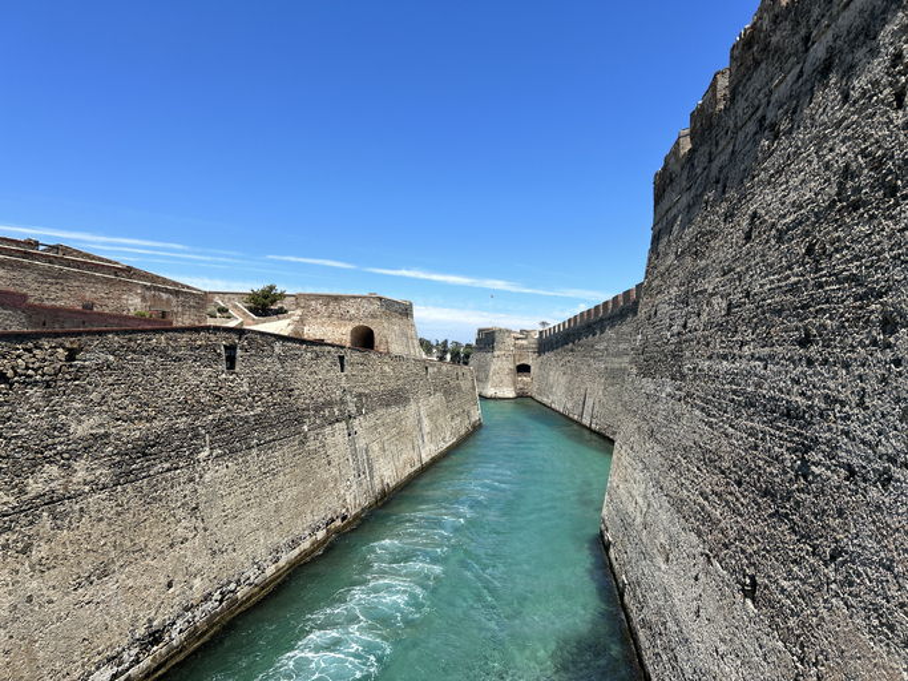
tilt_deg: +3.3
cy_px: 340
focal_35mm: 26
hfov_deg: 67.3
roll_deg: +0.2
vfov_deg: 53.0
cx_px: 454
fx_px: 682
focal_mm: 5.7
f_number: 1.5
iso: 50
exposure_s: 1/4274
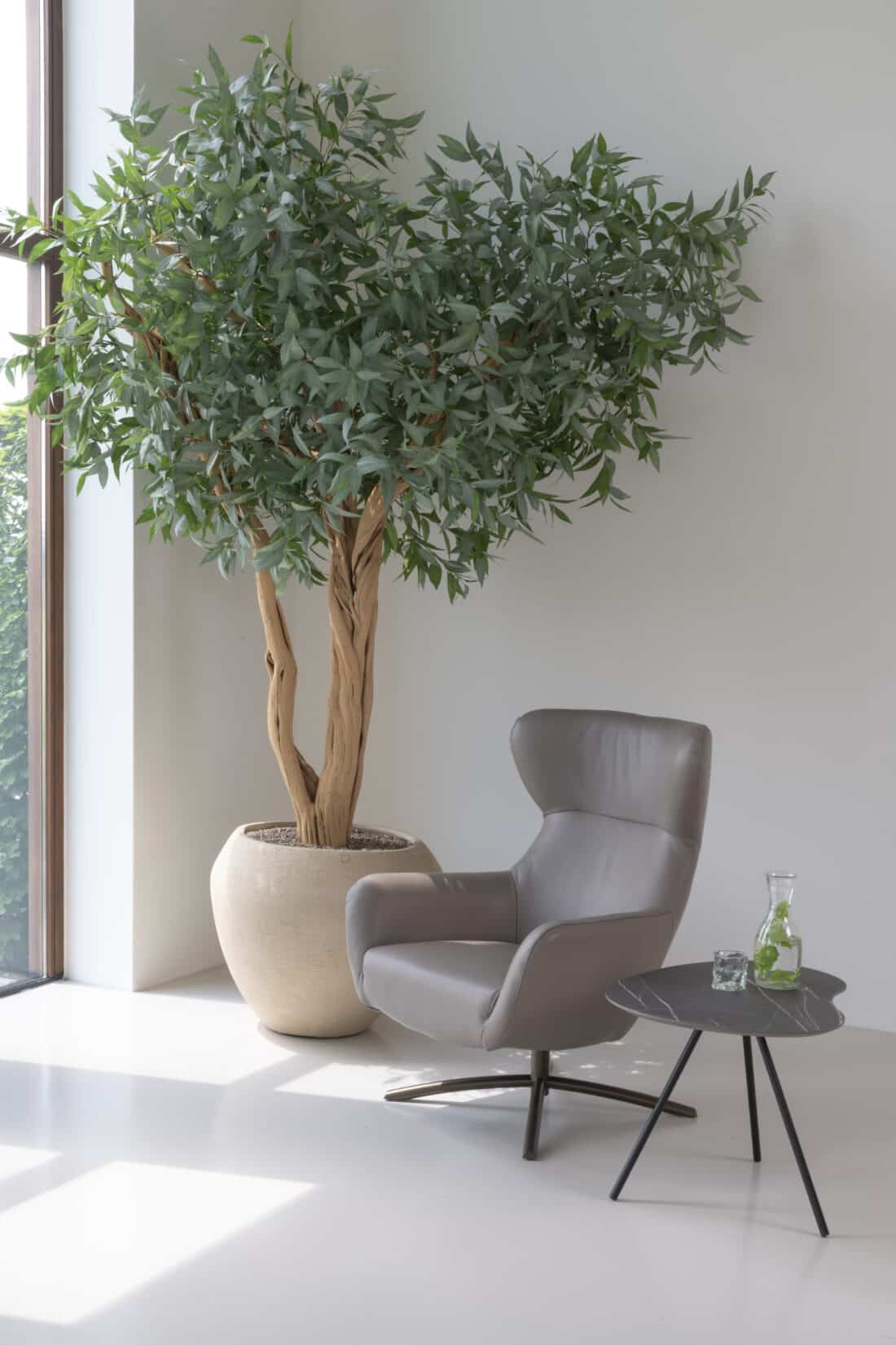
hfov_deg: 30.5
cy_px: 672
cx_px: 448
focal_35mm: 44
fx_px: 1643
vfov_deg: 44.5
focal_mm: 44
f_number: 22
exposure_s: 1/4
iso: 200
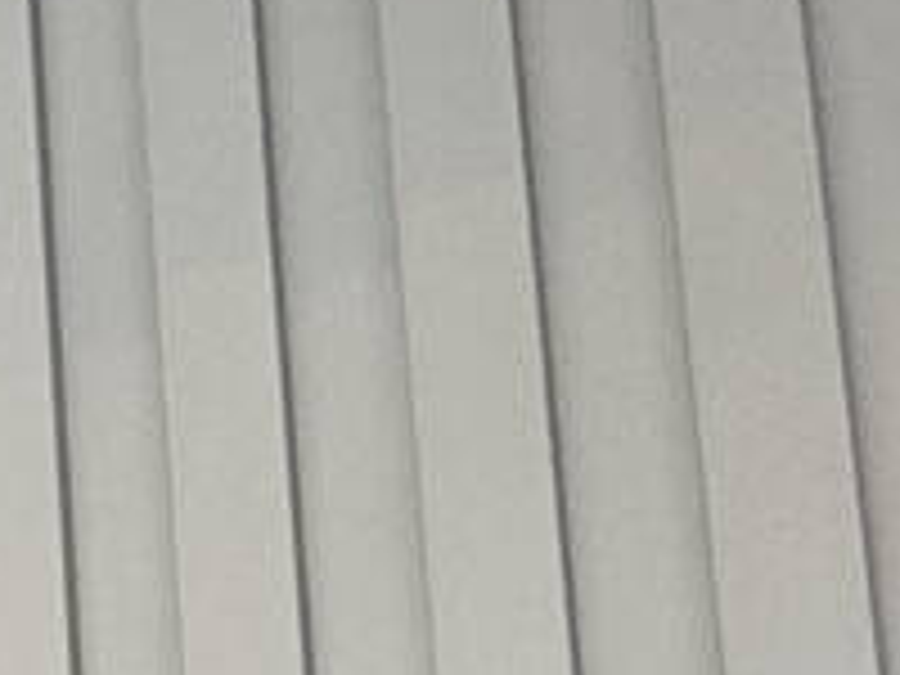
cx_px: -1287
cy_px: 1174
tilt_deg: +9.7
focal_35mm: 101
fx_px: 2626
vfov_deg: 13.3
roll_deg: -1.0
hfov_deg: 13.7
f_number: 2.2
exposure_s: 1/99
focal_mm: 2.22
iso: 160
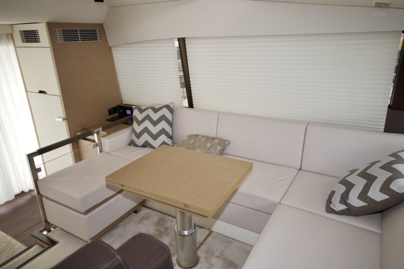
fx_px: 286
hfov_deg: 70.5
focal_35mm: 26
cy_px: 134
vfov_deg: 50.3
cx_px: 202
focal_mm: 17
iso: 800
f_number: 5.3
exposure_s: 1/60
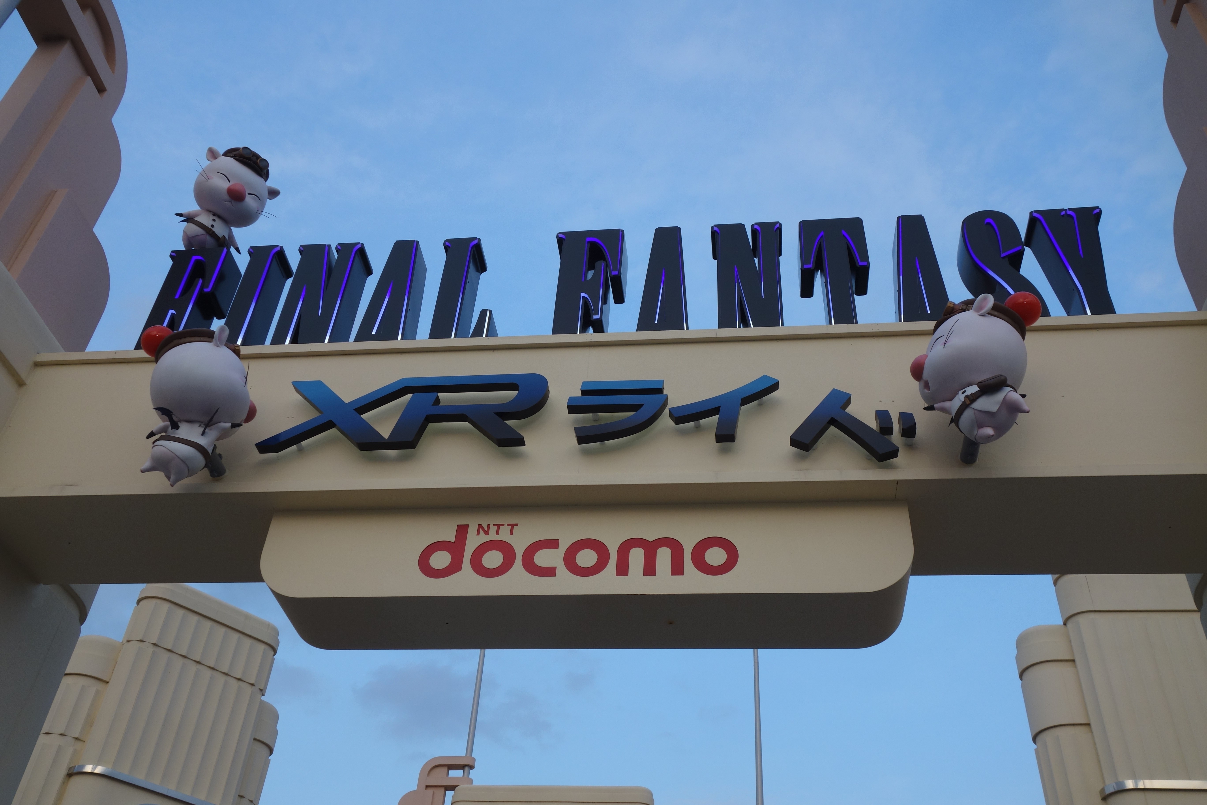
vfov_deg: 41.1
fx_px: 1073
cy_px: 402
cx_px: 604
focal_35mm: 32
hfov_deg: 58.7
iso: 125
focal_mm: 12.03
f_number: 5.6
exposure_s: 1/125
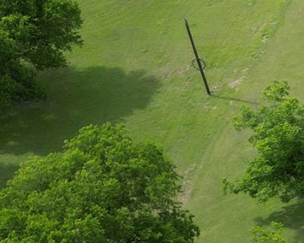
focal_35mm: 135
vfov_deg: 11.1
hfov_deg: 11.9
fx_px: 1215
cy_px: 347
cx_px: 694
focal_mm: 6.72
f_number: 1.7
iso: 100
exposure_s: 1/1250
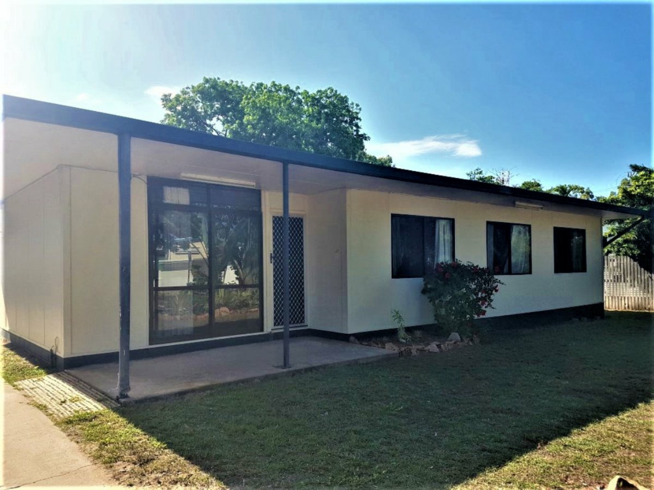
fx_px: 491
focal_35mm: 26
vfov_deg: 53.1
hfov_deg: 67.3
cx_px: 327
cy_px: 245
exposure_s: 1/2432
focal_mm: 4.2
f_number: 1.7
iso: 50
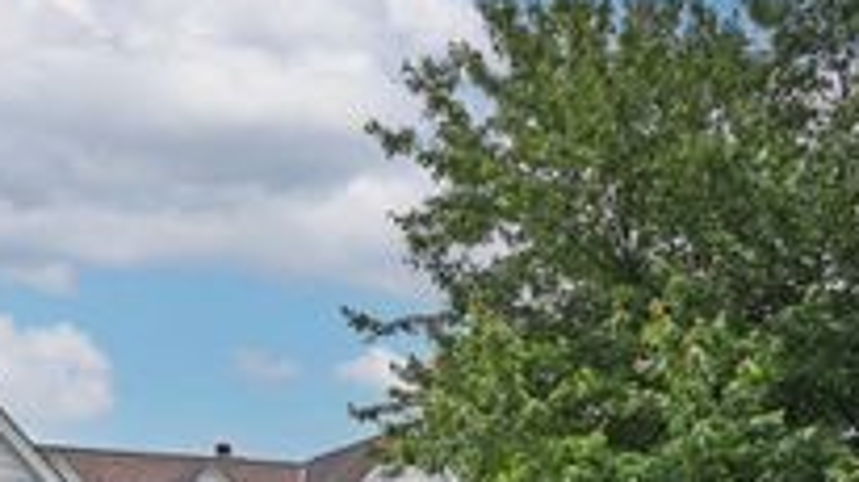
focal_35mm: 51
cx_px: 54
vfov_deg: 21.6
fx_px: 1161
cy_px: 597
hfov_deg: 37.4
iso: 100
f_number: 7.1
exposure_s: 1/400
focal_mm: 20
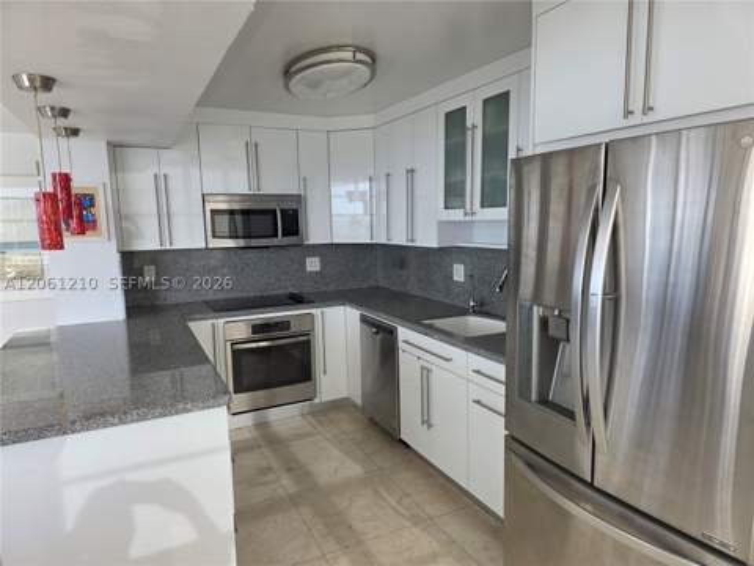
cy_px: 283
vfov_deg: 58.9
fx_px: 501
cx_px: 377
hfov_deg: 73.9
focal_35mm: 23
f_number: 1.7
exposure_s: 1/180
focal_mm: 6.3
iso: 40
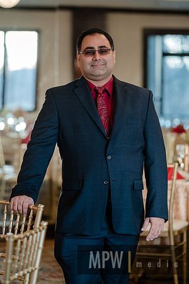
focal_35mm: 135
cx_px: 94
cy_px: 142
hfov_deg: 10.2
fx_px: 1063
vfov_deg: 15.2
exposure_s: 1/125
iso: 640
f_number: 2
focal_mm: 90
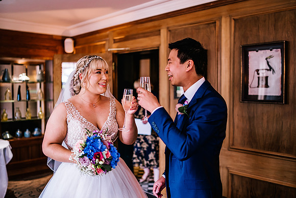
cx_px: 148
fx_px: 297
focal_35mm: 36
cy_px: 99
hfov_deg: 53.0
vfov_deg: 36.8
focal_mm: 35
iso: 1000
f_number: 1.4
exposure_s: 1/250
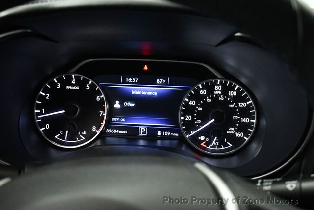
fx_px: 349
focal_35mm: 40
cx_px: 157
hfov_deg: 48.4
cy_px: 105
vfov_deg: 33.5
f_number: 3.5
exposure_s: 1/80
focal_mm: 20
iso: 3200
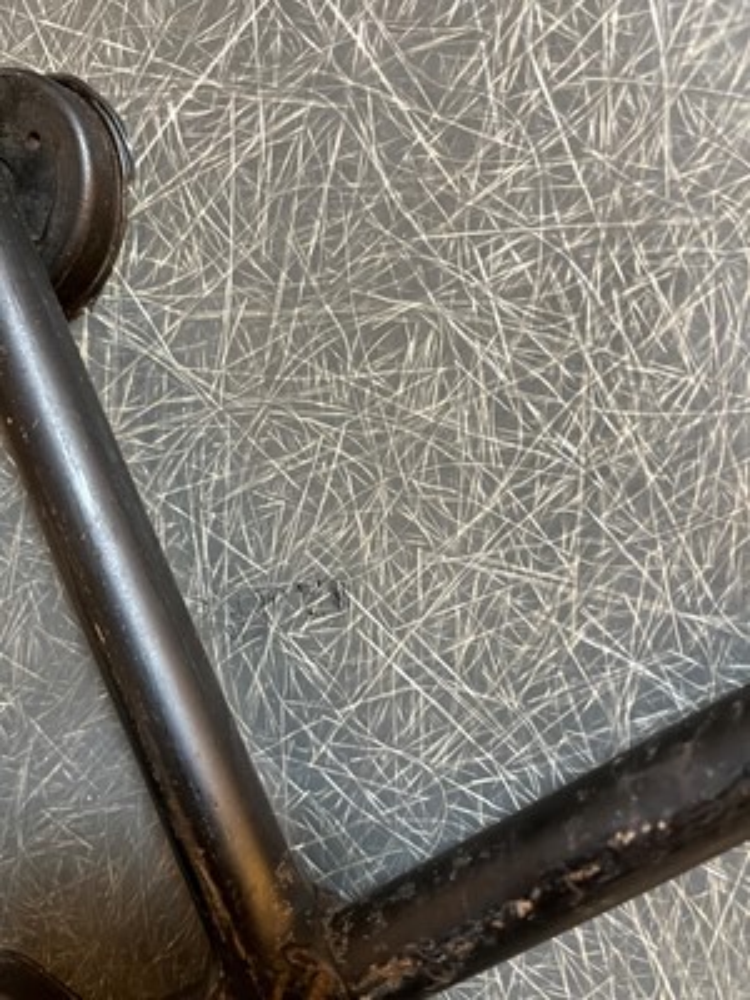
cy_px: 500
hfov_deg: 53.1
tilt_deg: -58.9
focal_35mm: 26
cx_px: 375
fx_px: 751
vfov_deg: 67.3
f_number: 1.6
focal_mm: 5.1
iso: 400
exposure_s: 1/50
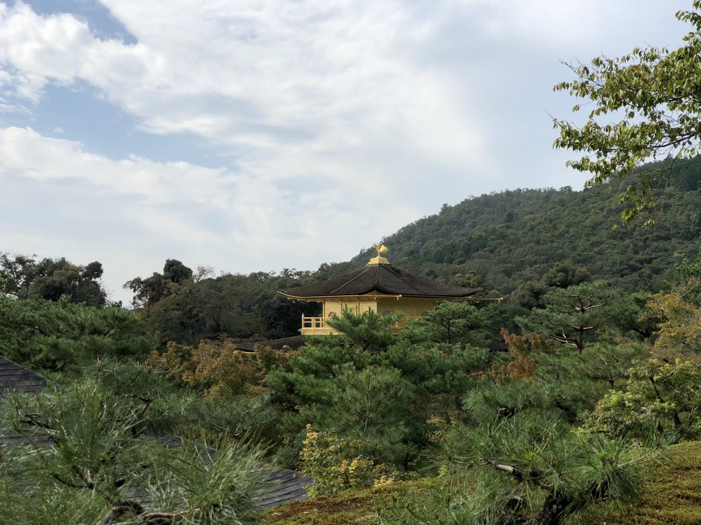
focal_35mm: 57
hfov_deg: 33.8
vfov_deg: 25.7
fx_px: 1154
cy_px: 262
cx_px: 350
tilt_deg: +2.4
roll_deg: -0.6
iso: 20
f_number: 2.8
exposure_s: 1/1297
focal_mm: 6.6
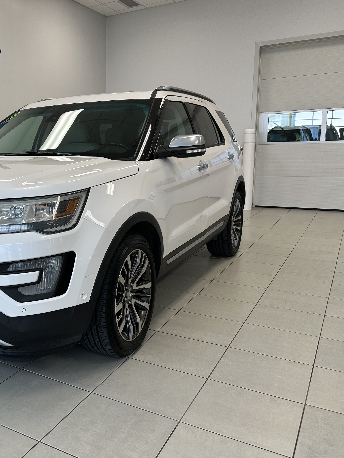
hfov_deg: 40.3
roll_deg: +1.3
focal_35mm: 33
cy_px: 223
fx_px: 437
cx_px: 46
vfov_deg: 55.3
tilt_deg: -8.0
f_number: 1.78
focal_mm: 6.86
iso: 64
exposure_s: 1/192
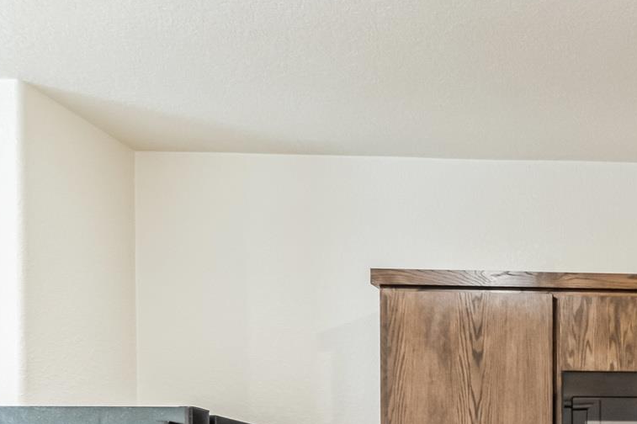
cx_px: 836
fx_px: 814
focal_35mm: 46
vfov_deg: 25.0
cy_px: 564
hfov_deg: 32.0
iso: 400
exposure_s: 1/6
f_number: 8
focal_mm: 17
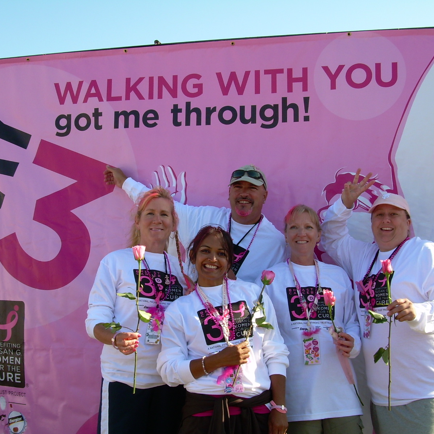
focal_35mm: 52
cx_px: 197
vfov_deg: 32.8
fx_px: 738
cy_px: 217
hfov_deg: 32.8
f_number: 4.8
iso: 50
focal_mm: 7.2
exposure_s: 1/210
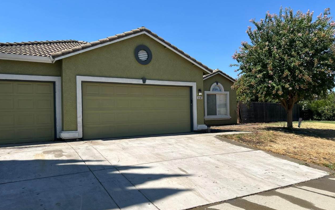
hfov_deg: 66.5
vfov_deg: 44.5
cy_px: 114
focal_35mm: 28
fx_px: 256
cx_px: 168
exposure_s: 1/5076
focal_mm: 5.7
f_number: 1.5
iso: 50
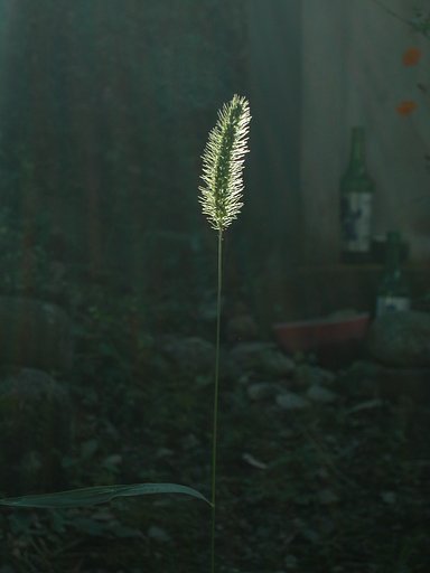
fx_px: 1408
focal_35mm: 85
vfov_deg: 23.0
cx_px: 215
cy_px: 286
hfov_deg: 17.4
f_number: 4.8
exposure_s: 1/430
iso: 100
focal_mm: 21.4
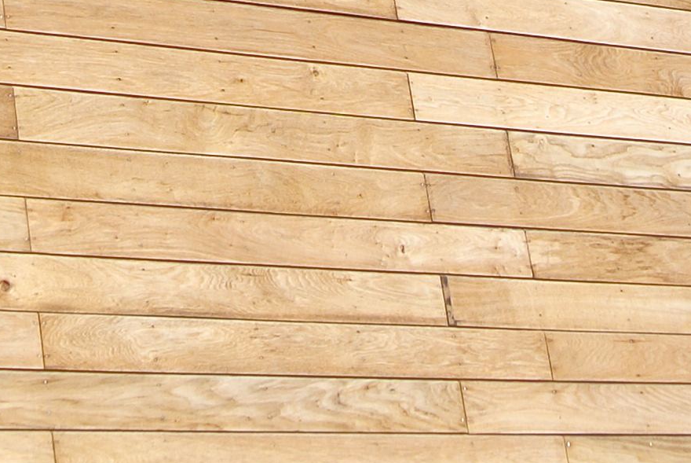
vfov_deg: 8.5
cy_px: -446
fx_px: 2959
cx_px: 206
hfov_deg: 13.3
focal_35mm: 154
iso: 100
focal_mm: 13.1
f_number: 4.5
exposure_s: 1/640
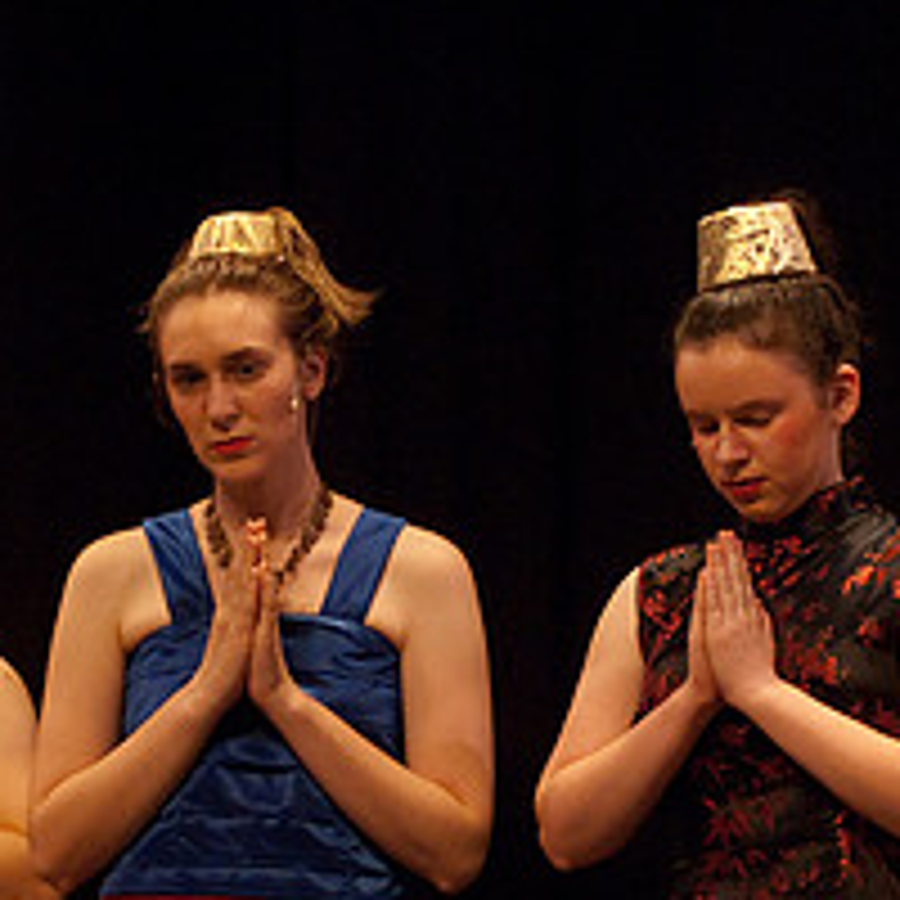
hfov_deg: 5.9
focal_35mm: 296
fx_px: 8707
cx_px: 94
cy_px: 742
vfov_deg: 5.9
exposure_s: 1/160
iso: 1000
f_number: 2.8
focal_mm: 80
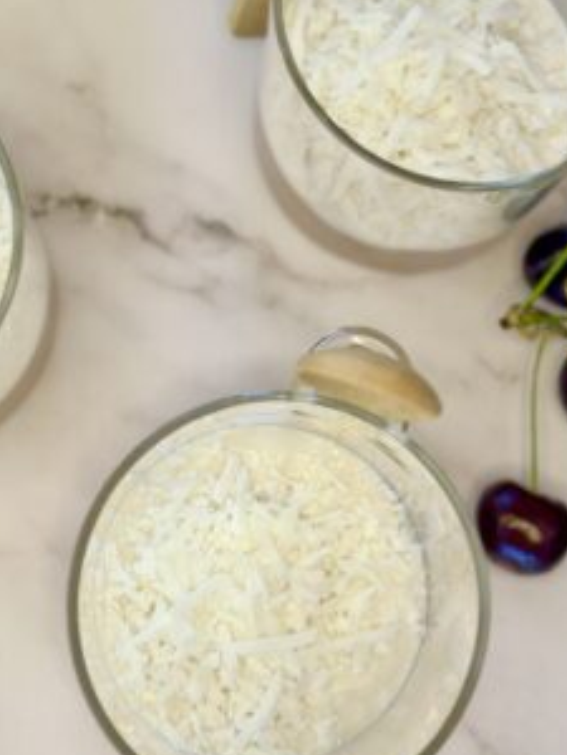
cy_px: 214
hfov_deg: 18.4
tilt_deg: -78.8
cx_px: 226
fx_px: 1747
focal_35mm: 80
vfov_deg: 24.2
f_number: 1.78
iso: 80
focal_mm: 6.86
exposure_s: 1/209
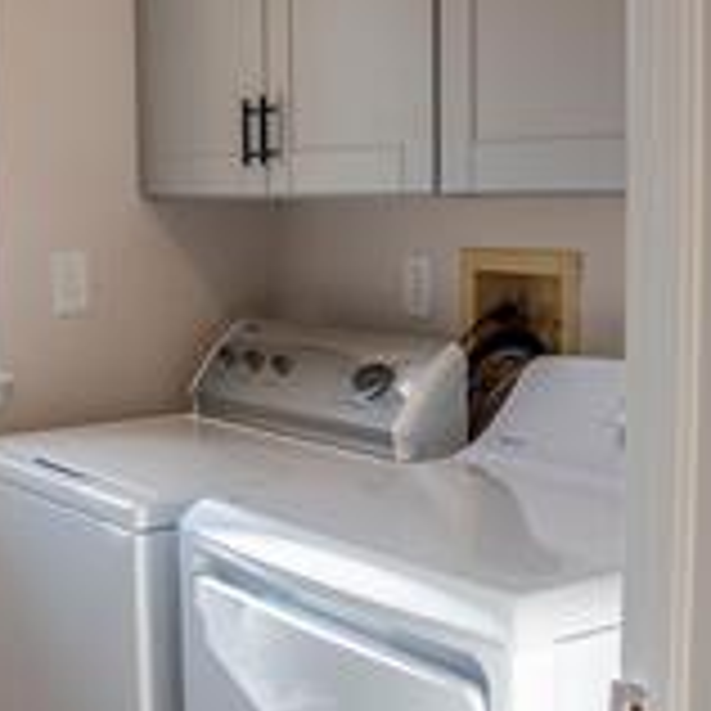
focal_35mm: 62
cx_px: 194
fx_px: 1441
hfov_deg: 27.4
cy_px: 392
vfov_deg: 27.7
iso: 400
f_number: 4.5
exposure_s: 1/125
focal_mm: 24
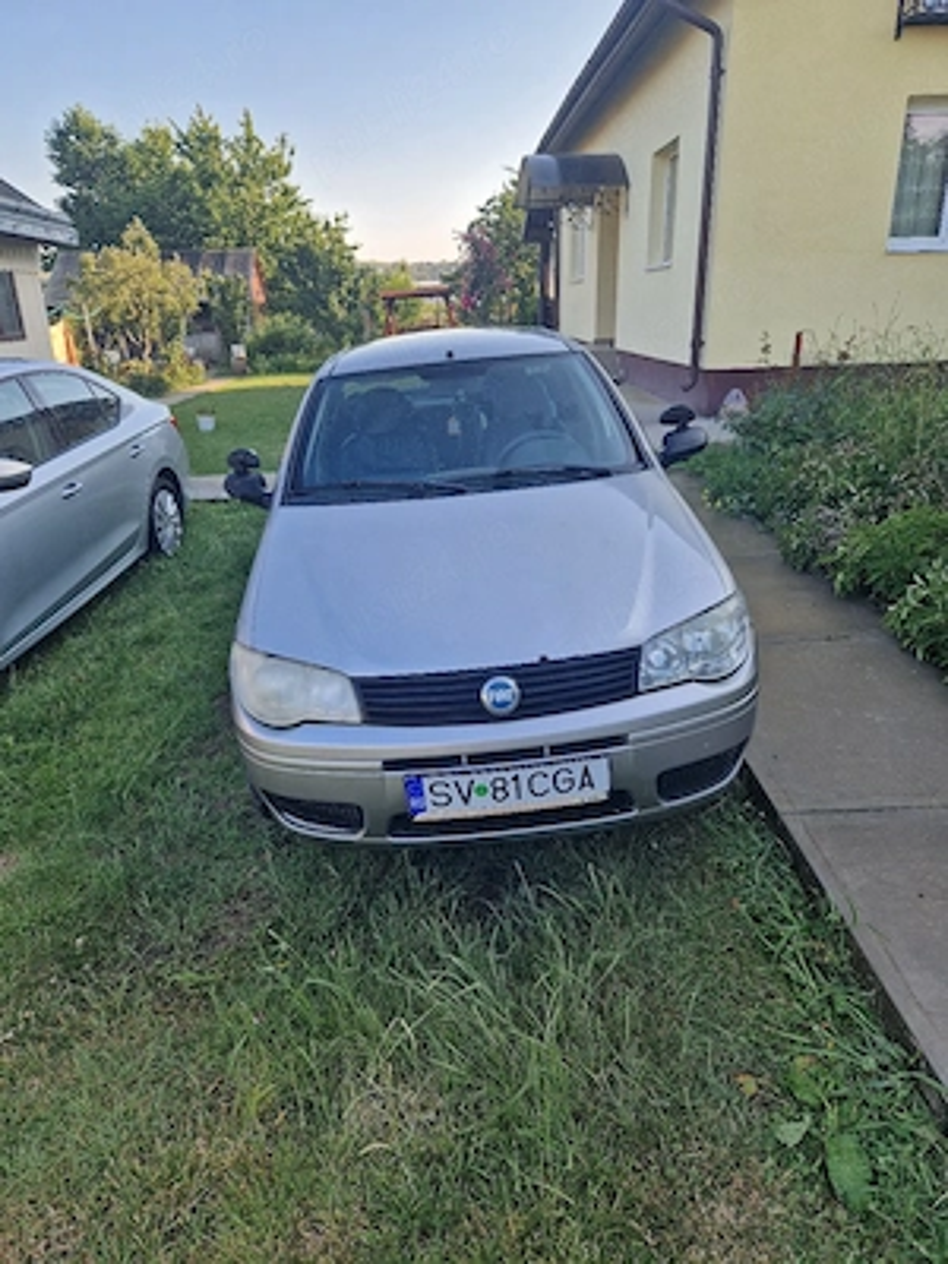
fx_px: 840
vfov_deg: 73.9
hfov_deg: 58.9
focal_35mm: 23
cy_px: 632
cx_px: 474
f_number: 1.8
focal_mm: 5.4
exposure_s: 1/476
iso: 50
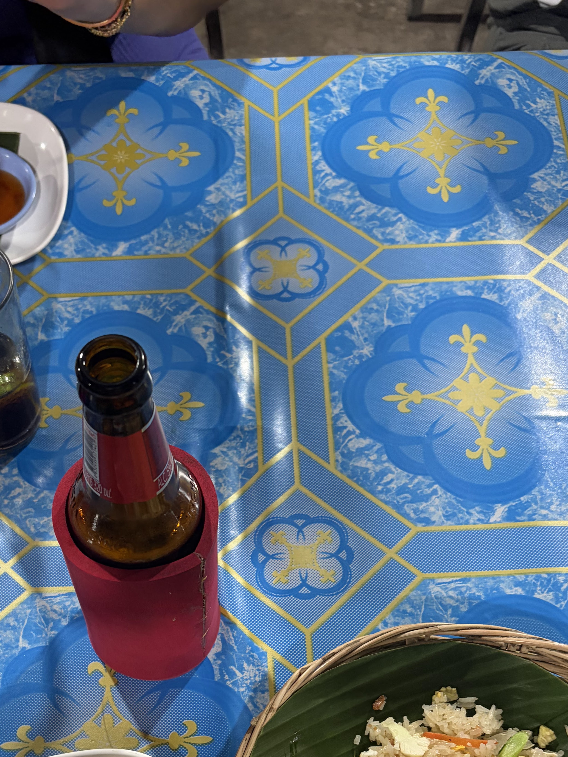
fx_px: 985
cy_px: 595
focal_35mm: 45
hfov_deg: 32.0
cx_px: 195
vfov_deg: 40.5
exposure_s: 1/50
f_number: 1.6
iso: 250
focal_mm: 5.96
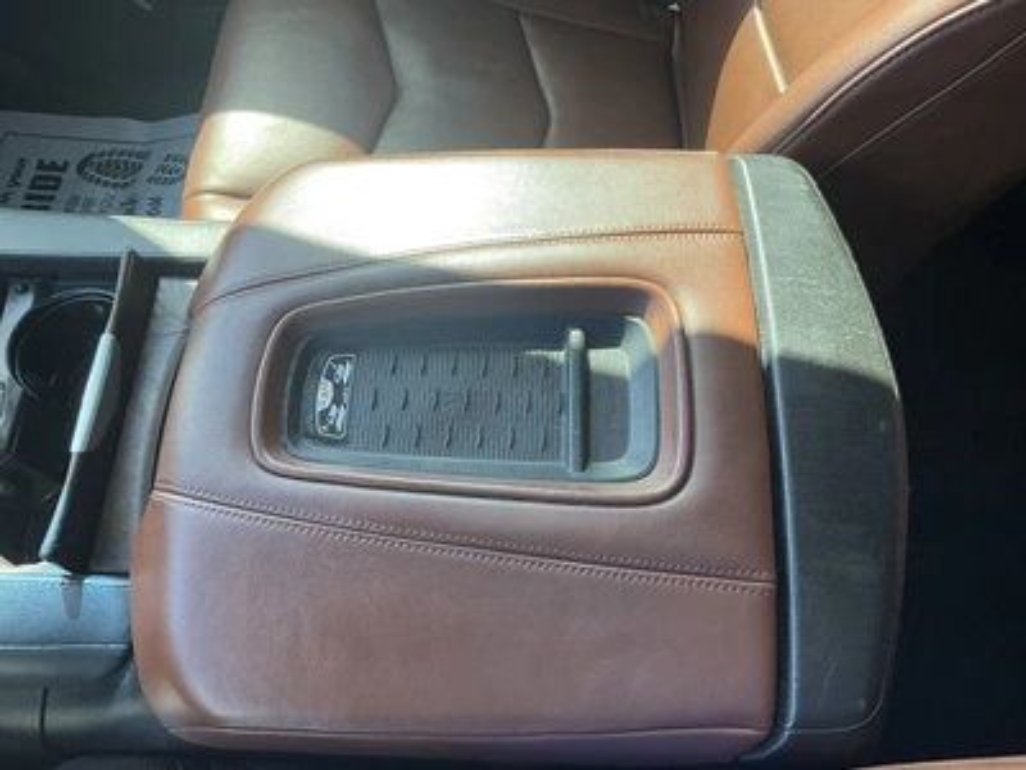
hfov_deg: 61.7
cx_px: 513
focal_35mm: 29
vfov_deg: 48.2
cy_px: 385
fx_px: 860
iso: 40
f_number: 1.8
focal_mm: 3
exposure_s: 1/122
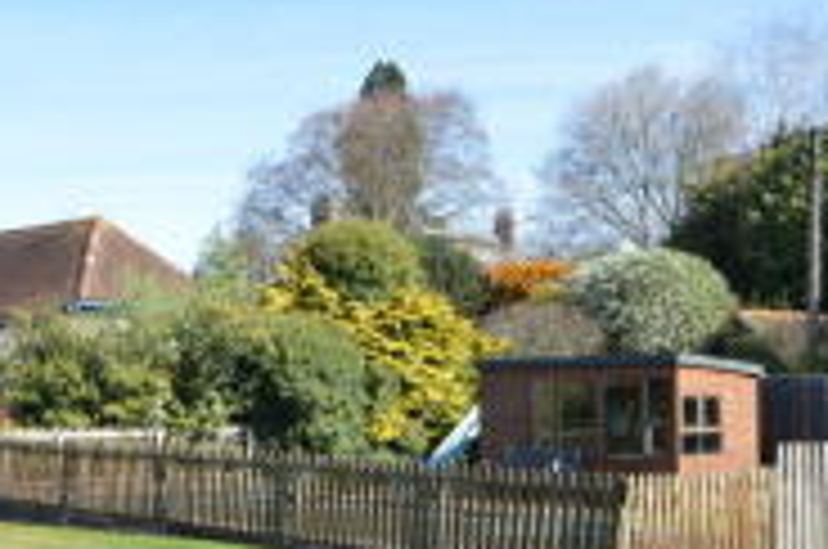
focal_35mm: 58
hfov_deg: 32.8
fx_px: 1338
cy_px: 394
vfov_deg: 23.0
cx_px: 94
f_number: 7.1
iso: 200
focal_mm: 15
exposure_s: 1/200
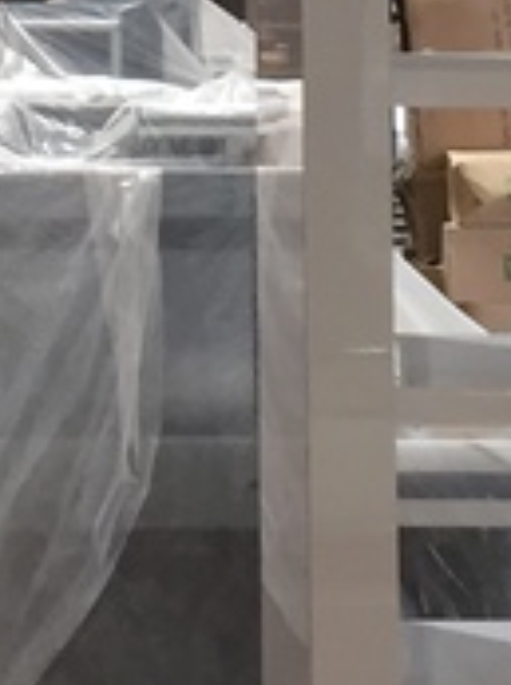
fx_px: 3398
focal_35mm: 172
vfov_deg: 11.0
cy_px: -436
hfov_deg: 8.6
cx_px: 44
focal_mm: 4.15
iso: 40
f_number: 2.2
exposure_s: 1/33
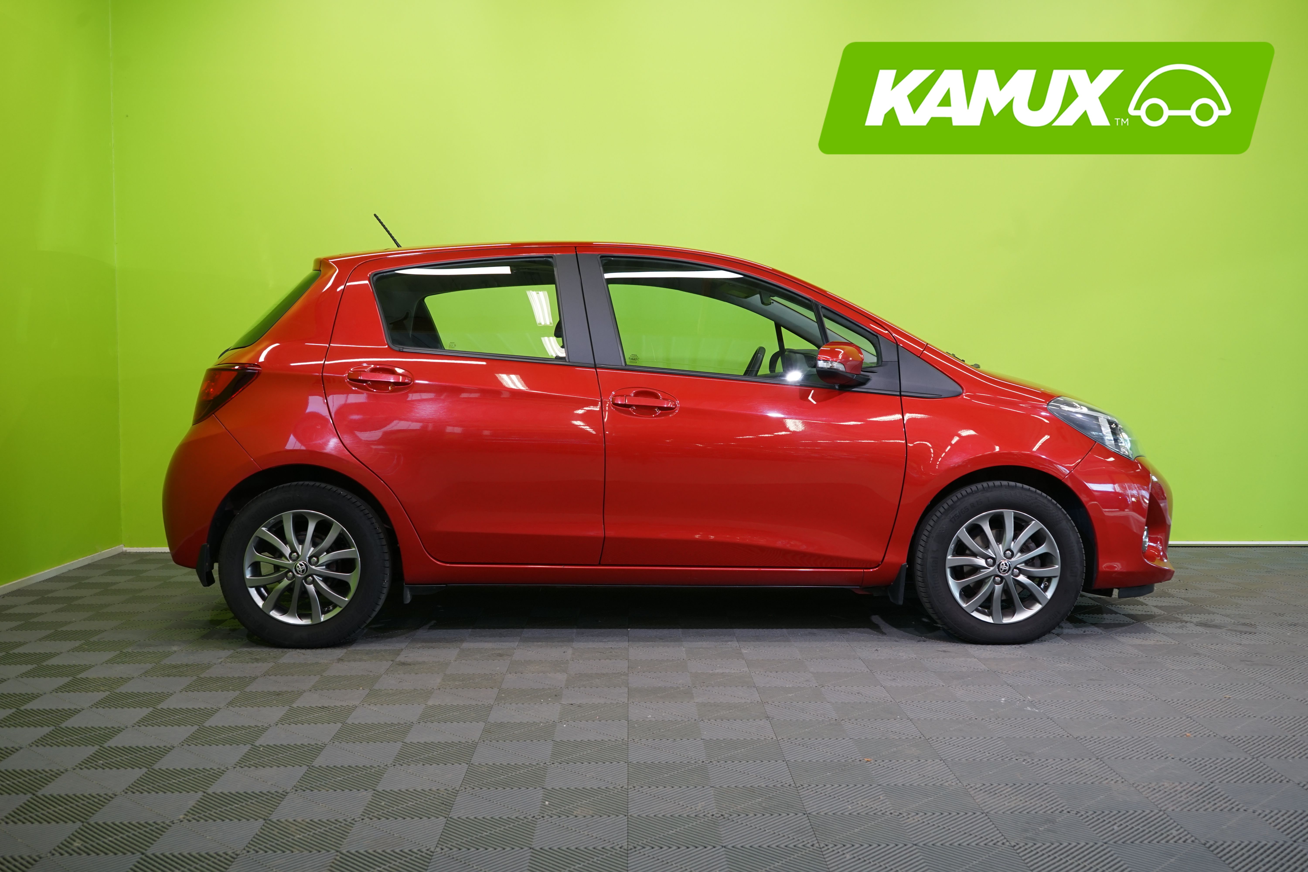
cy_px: 436
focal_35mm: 36
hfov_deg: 53.1
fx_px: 1308
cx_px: 654
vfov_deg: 36.9
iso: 500
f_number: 6.3
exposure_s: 1/30
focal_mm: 36
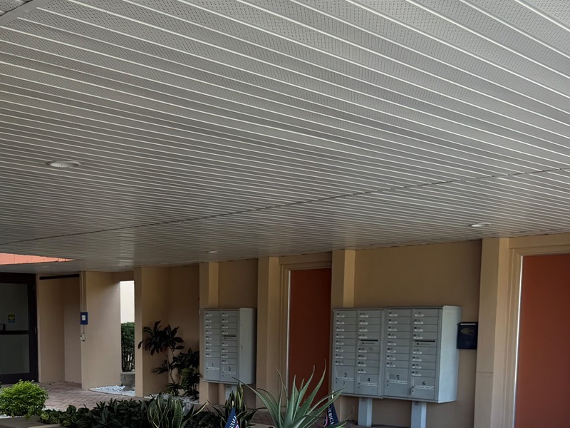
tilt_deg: -7.6
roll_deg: +0.6
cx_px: 155
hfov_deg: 38.8
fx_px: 790
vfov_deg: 28.8
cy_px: 405
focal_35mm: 48
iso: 80
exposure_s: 1/524
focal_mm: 6.76
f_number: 1.78
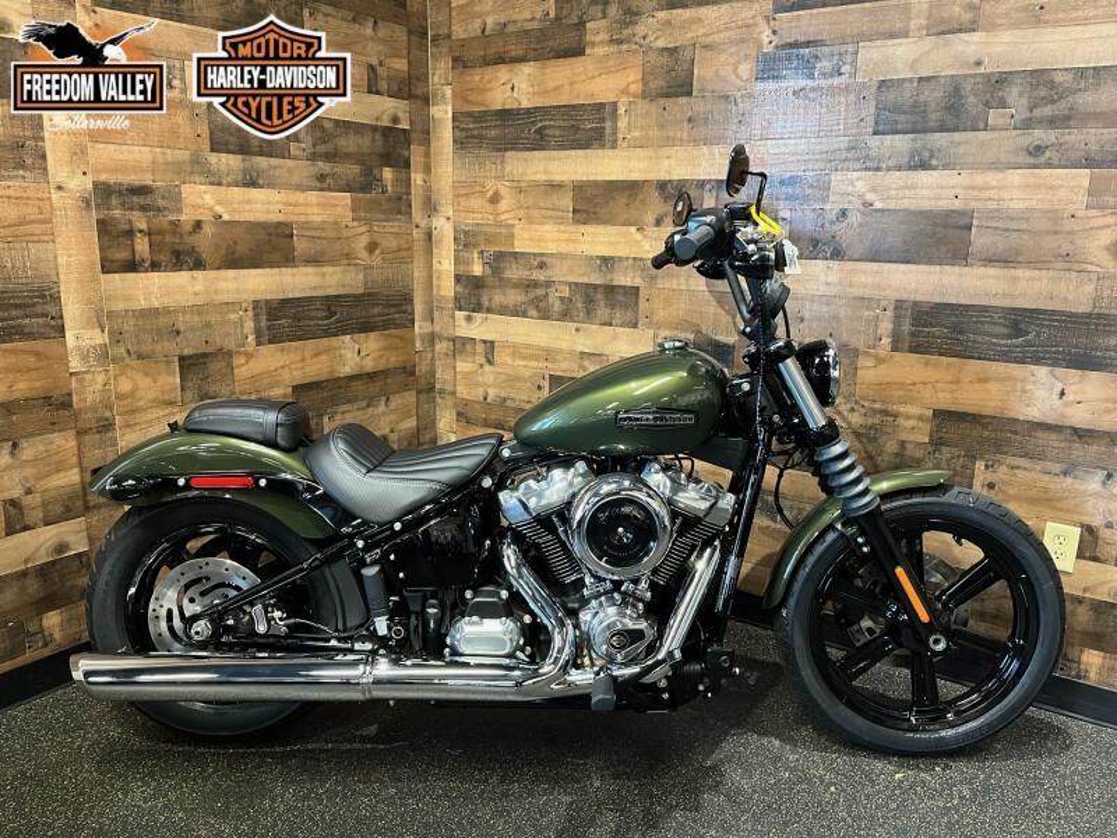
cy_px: 419
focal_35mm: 26
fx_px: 839
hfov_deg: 67.3
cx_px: 558
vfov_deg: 53.1
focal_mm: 5.1
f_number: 1.6
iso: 500
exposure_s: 1/60
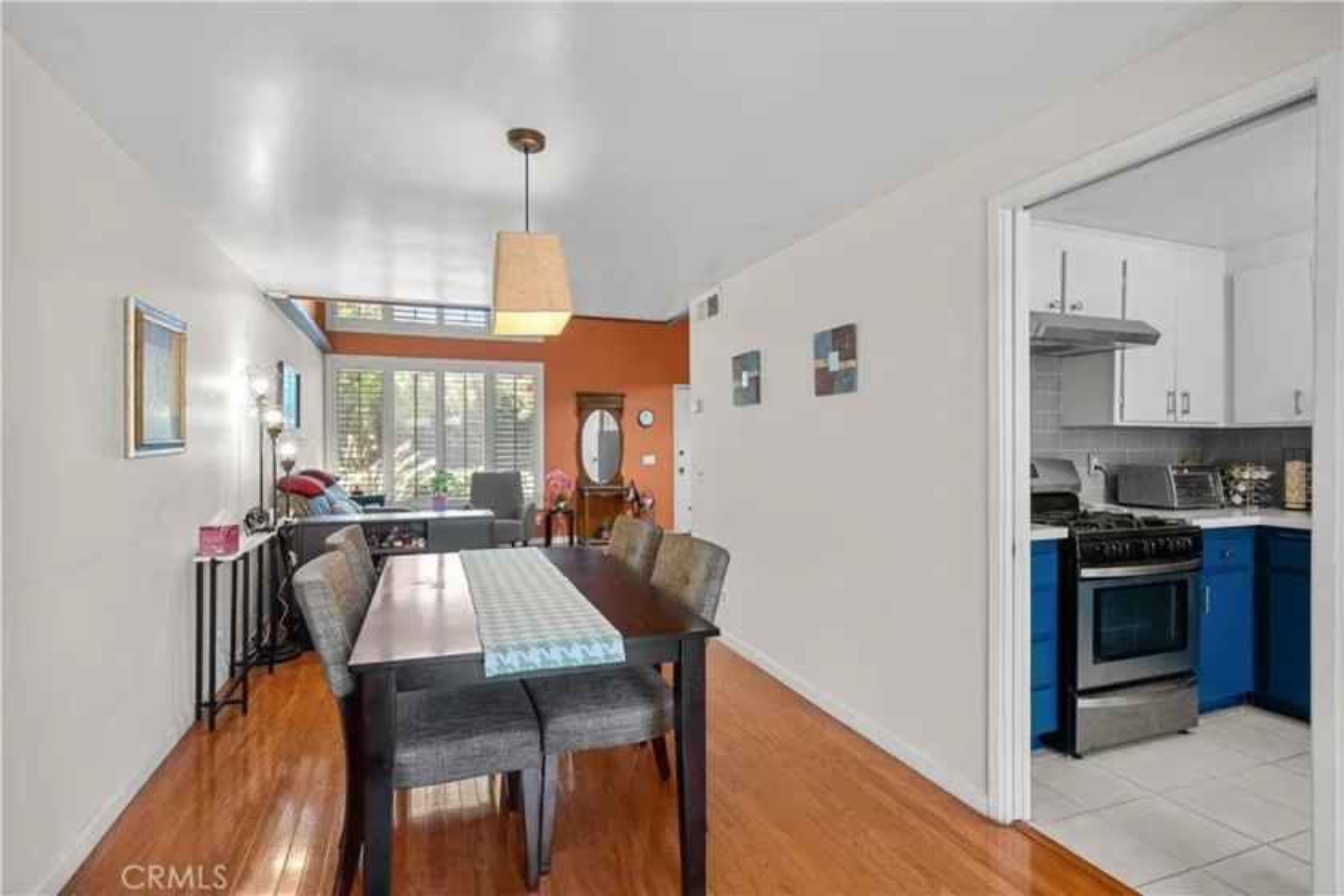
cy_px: 448
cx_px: 672
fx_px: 635
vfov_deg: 70.4
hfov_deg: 93.3
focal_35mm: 17
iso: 250
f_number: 9
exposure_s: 1/2.5
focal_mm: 17
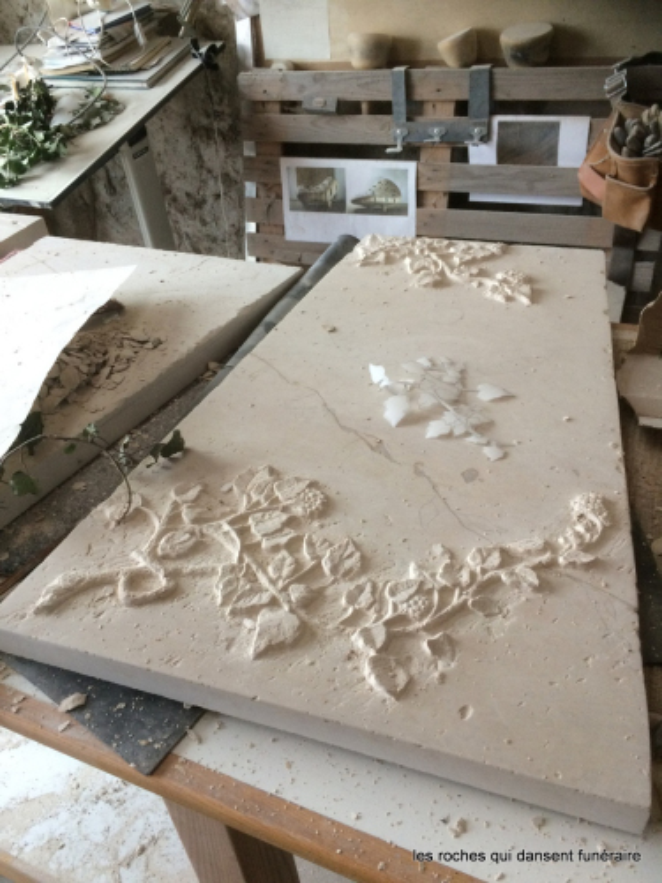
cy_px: 442
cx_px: 331
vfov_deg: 61.7
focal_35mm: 29
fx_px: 739
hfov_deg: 48.2
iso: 80
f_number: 2.2
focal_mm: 4.15
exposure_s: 1/33
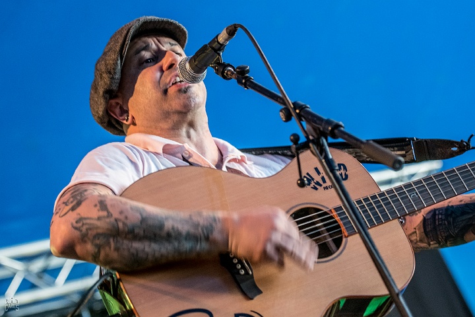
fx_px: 1385
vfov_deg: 13.0
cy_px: 158
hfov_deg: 19.5
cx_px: 238
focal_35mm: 105
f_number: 2.8
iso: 1250
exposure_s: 1/100
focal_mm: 70
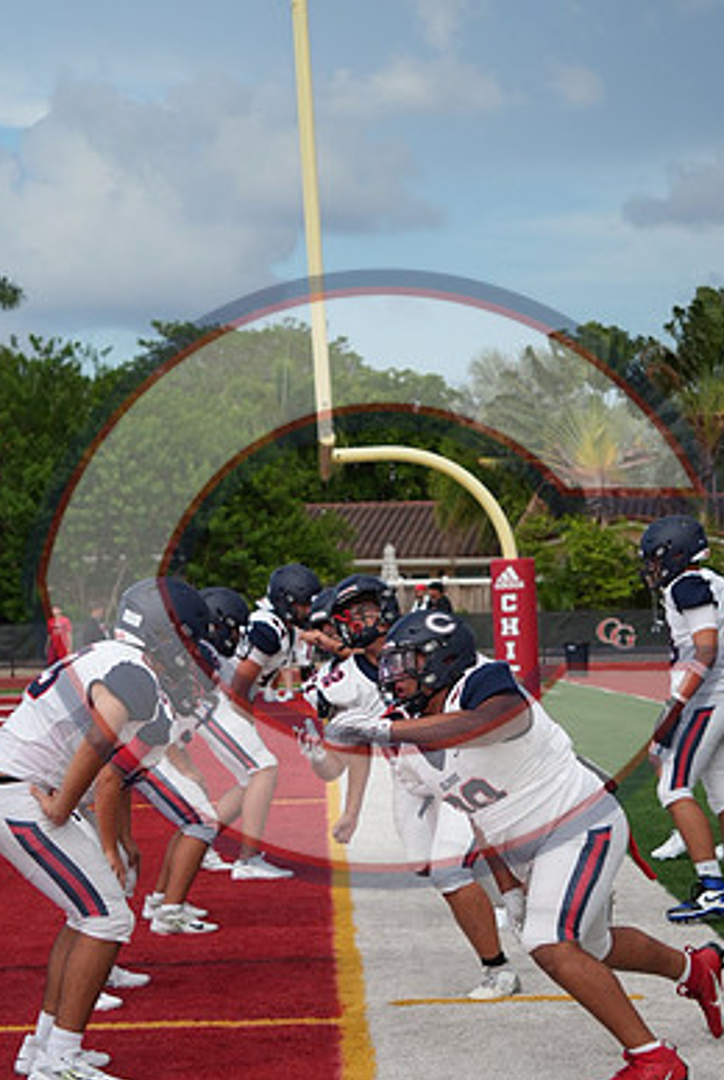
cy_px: 579
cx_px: 377
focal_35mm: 96
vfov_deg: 21.3
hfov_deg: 14.4
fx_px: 2873
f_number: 4.5
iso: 400
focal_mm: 55
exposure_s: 1/1000
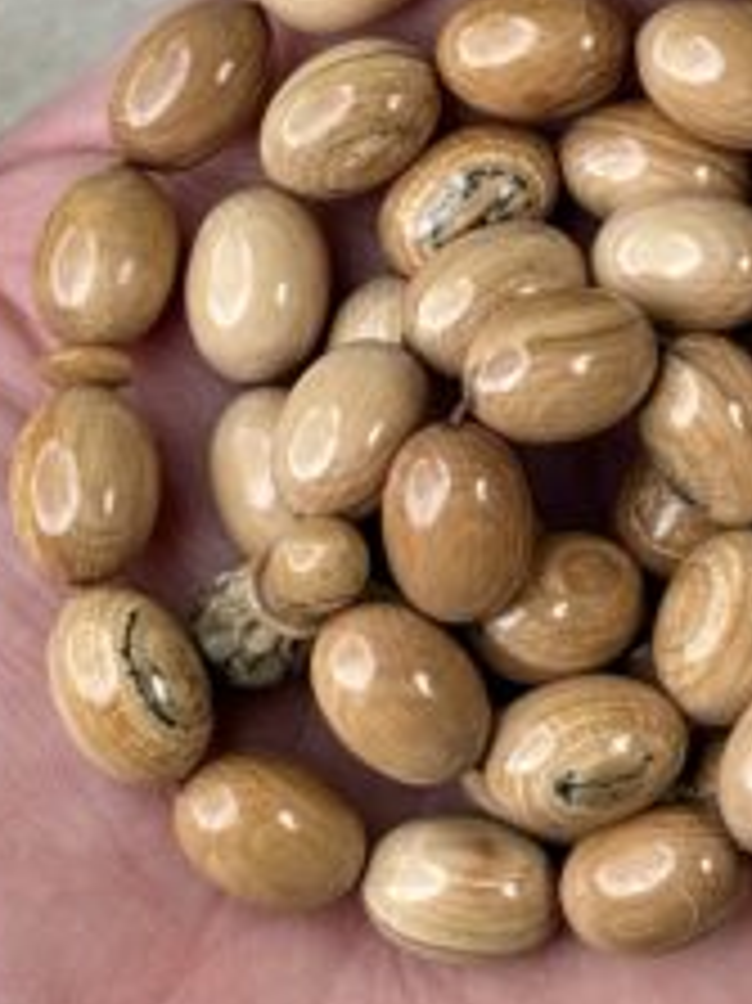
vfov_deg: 11.4
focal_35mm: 172
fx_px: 4987
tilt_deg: -70.5
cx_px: 707
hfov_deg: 8.6
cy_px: -41
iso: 50
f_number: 1.78
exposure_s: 1/174
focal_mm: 6.76
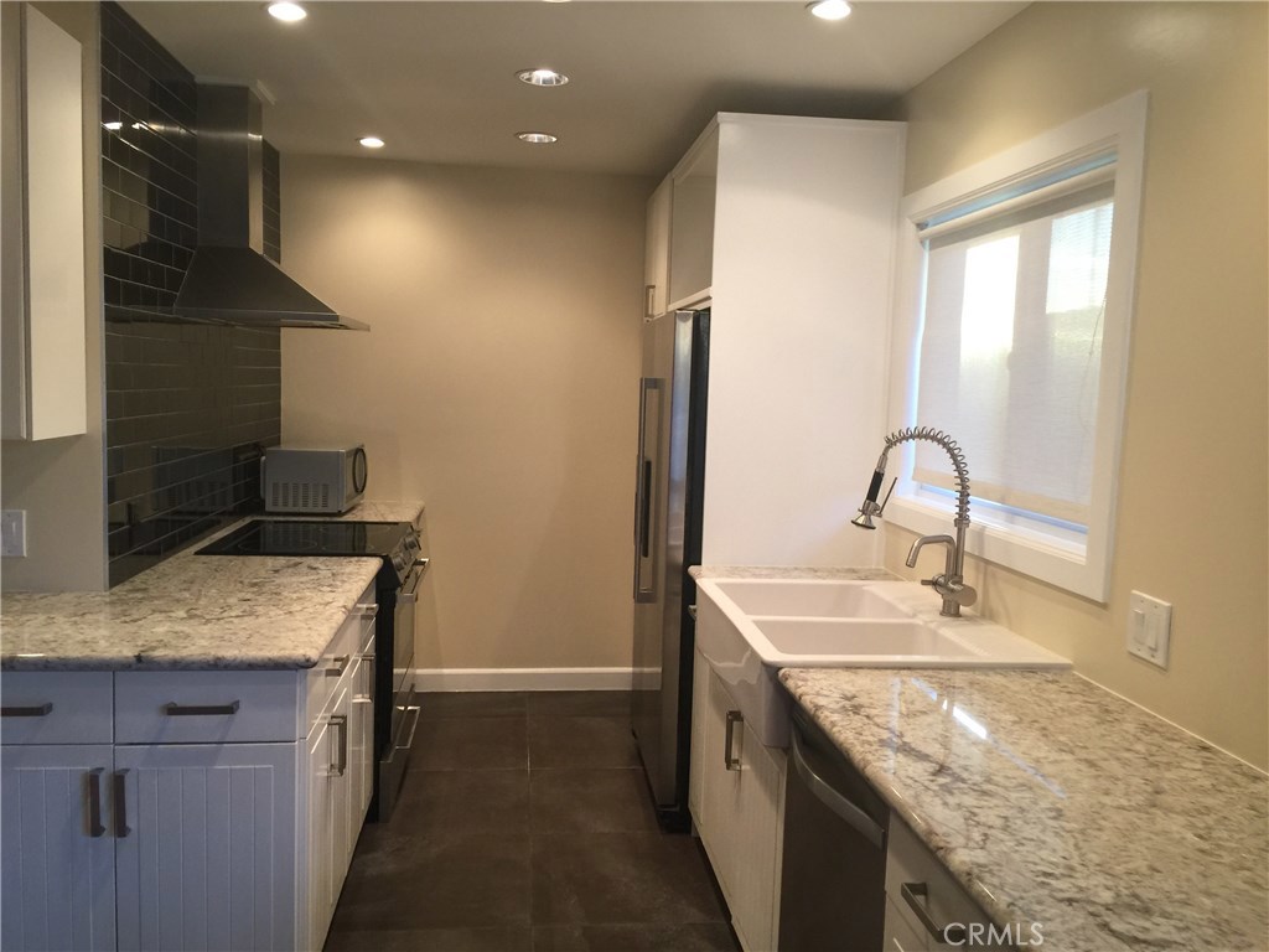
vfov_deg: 48.2
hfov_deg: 61.7
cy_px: 476
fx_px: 1063
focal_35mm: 29
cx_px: 634
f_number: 2.2
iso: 50
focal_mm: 4.15
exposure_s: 1/15
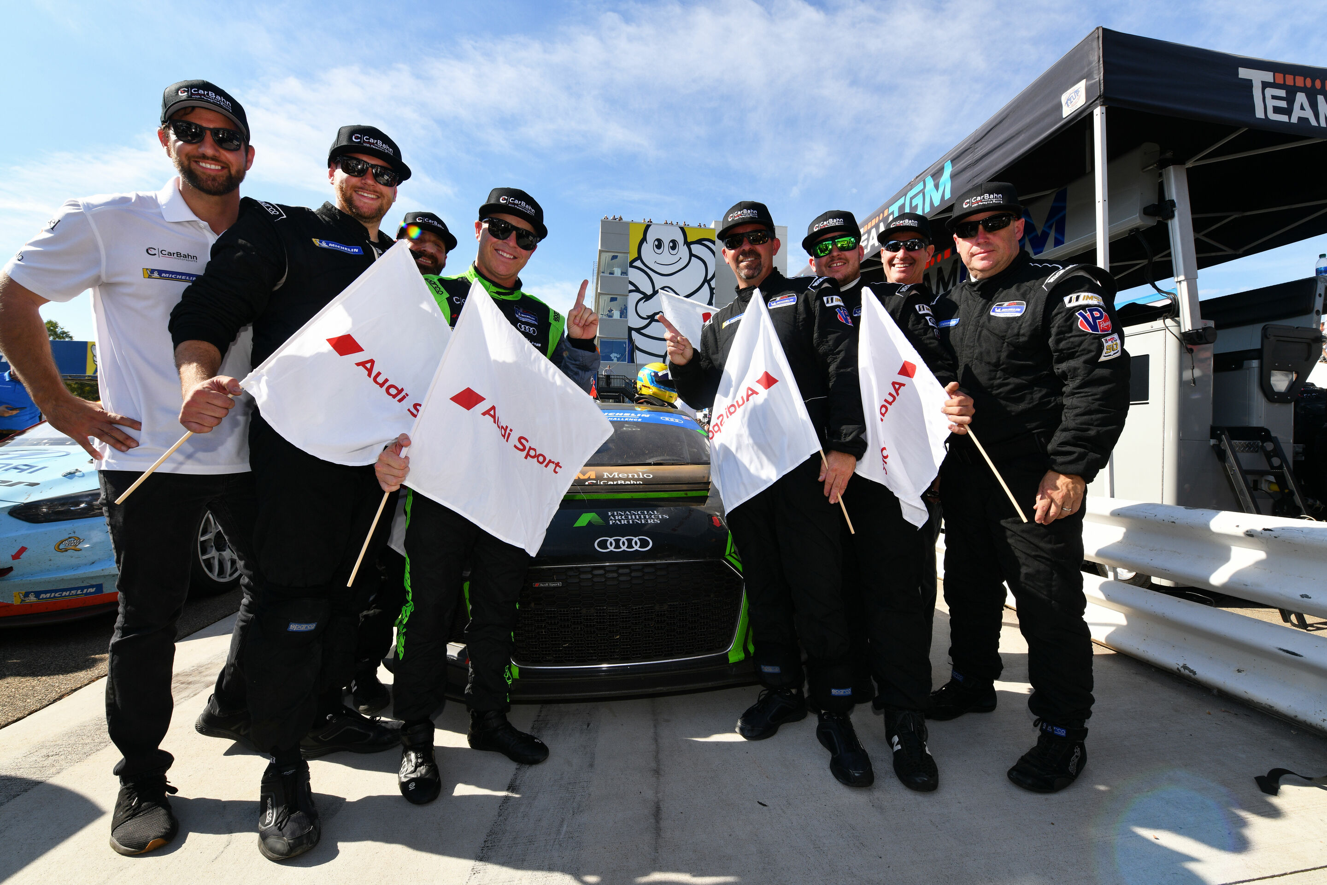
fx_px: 516
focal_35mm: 14
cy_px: 442
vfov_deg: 81.2
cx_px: 664
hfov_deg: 104.3
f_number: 11
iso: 200
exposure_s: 1/250
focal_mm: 14
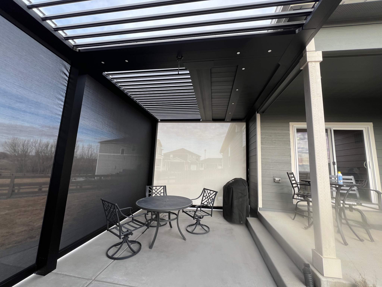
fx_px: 143
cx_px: 191
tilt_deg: +9.3
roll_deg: -2.1
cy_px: 144
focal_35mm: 13
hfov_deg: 106.2
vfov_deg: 89.9
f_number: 1.8
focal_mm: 1.57
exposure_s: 1/160
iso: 32
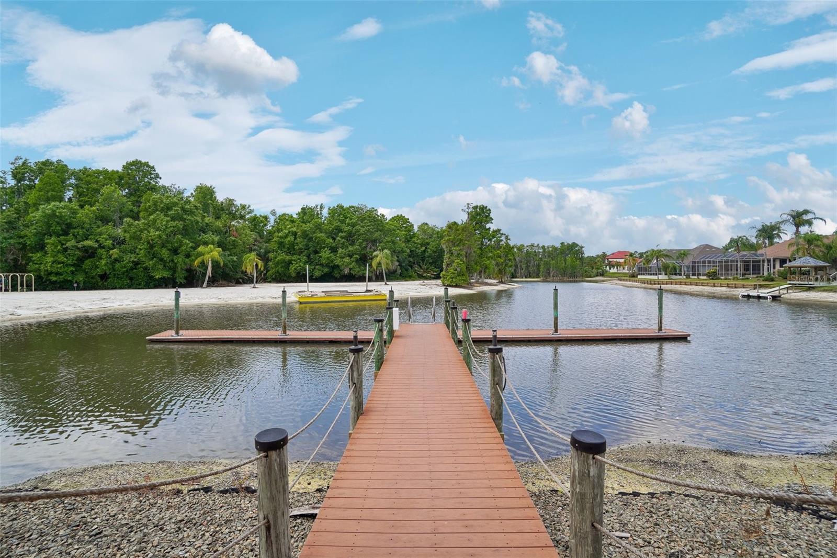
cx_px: 418
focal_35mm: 15
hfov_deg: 100.4
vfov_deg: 77.3
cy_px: 279
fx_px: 349
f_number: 8
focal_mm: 10
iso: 100
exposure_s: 1/250
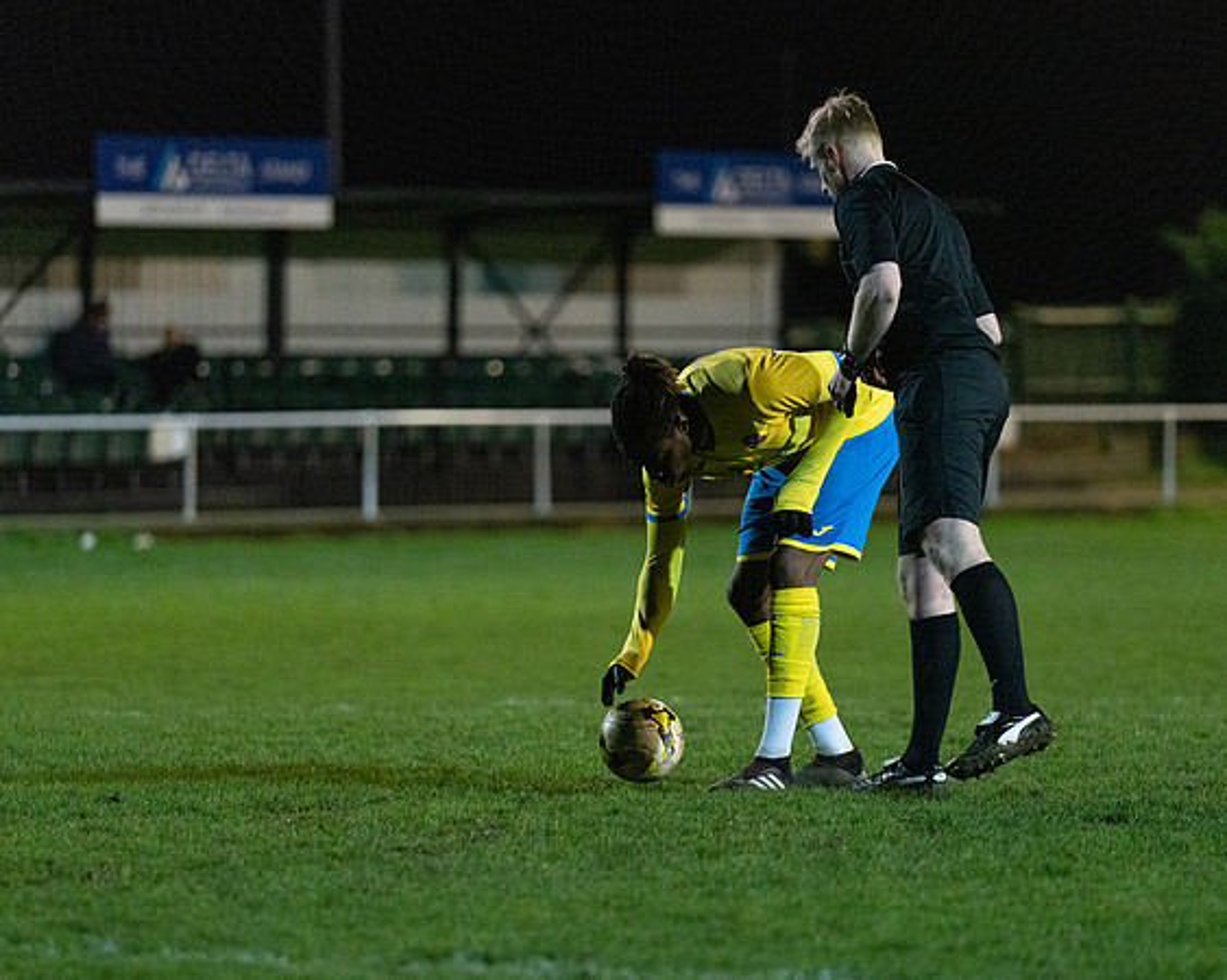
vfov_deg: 6.7
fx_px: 8344
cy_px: 521
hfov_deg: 8.4
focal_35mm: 230
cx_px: 627
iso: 5000
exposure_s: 1/500
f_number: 2.8
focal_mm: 179
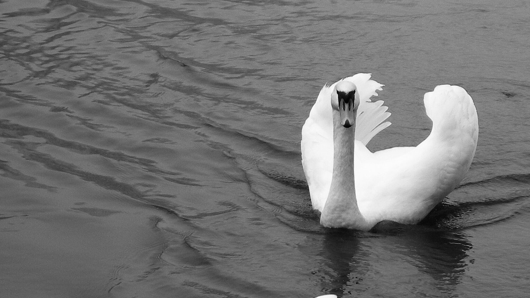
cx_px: 302
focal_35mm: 206
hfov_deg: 10.5
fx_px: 2895
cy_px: 282
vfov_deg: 5.9
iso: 50
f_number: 4.9
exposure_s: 1/64.8
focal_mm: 23.4
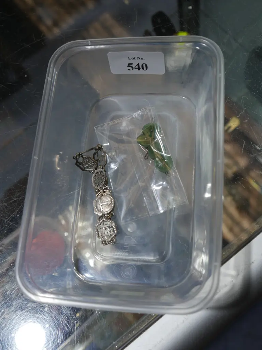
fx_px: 404
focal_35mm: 40
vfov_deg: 46.8
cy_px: 175
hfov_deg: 36.0
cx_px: 131
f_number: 4.5
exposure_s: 1/80
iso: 200
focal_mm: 20
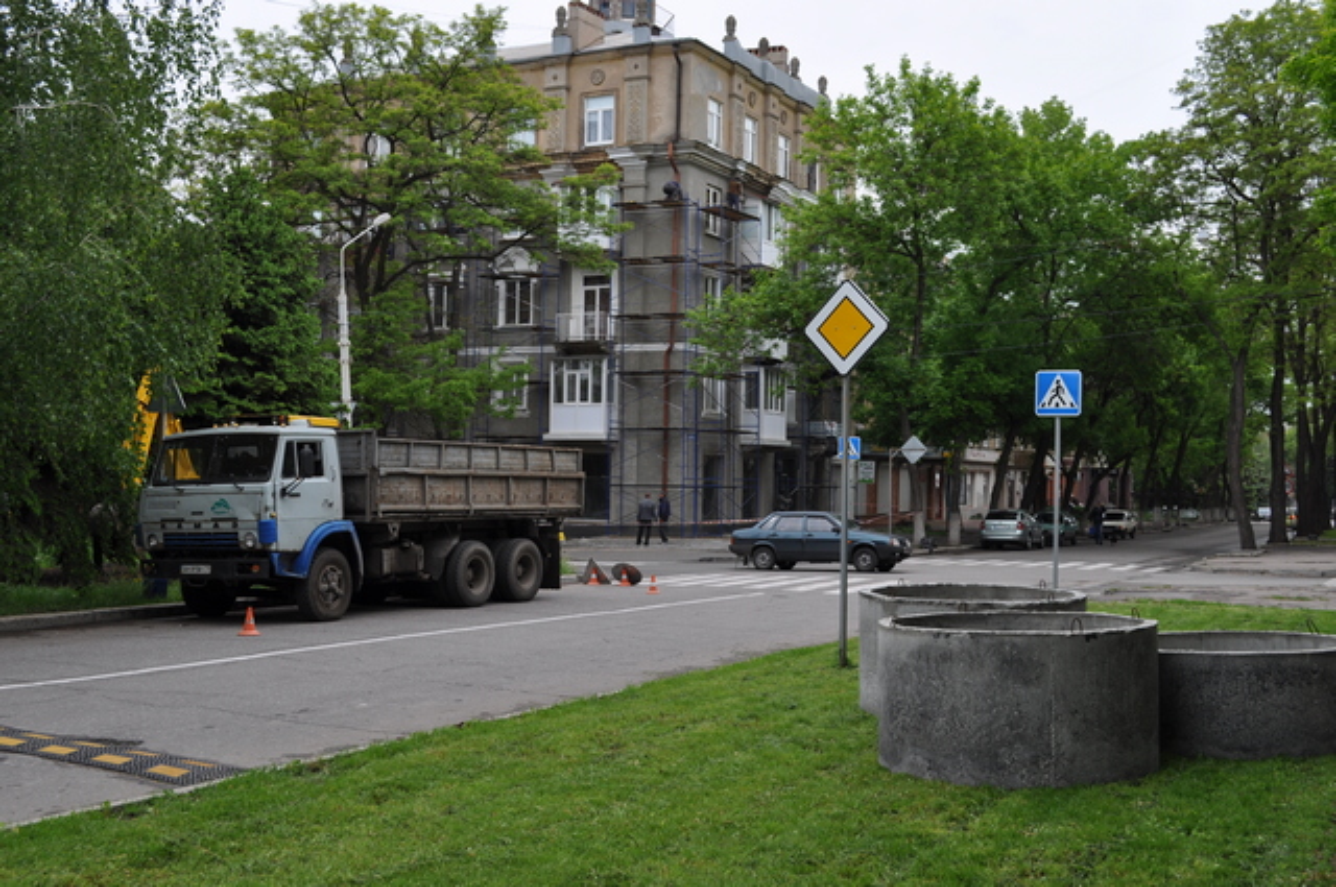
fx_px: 1445
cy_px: 444
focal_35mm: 39
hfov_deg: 49.6
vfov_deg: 34.1
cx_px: 668
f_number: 7.1
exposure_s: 1/200
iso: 200
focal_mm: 26
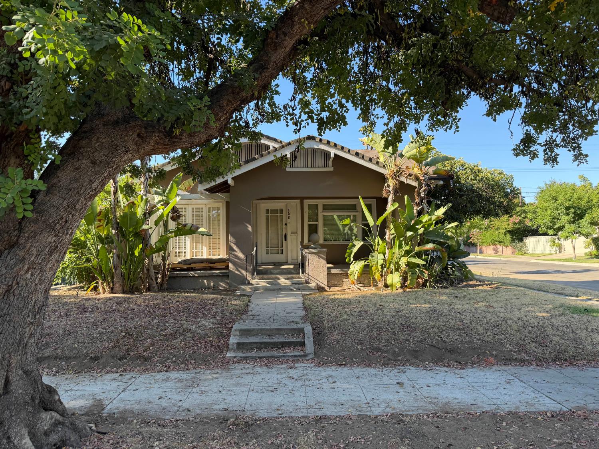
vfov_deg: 56.8
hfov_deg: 71.6
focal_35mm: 24
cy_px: 224
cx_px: 300
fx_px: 415
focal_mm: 6.76
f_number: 1.78
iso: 100
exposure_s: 1/813
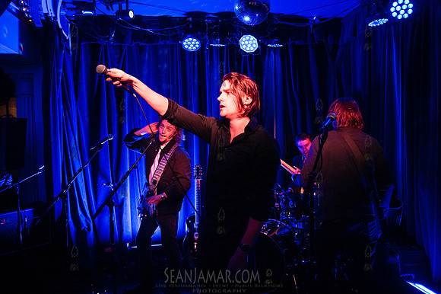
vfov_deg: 42.3
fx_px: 380
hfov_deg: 60.3
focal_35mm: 31
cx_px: 220
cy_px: 147
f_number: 3.5
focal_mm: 31
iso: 12800
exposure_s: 1/400
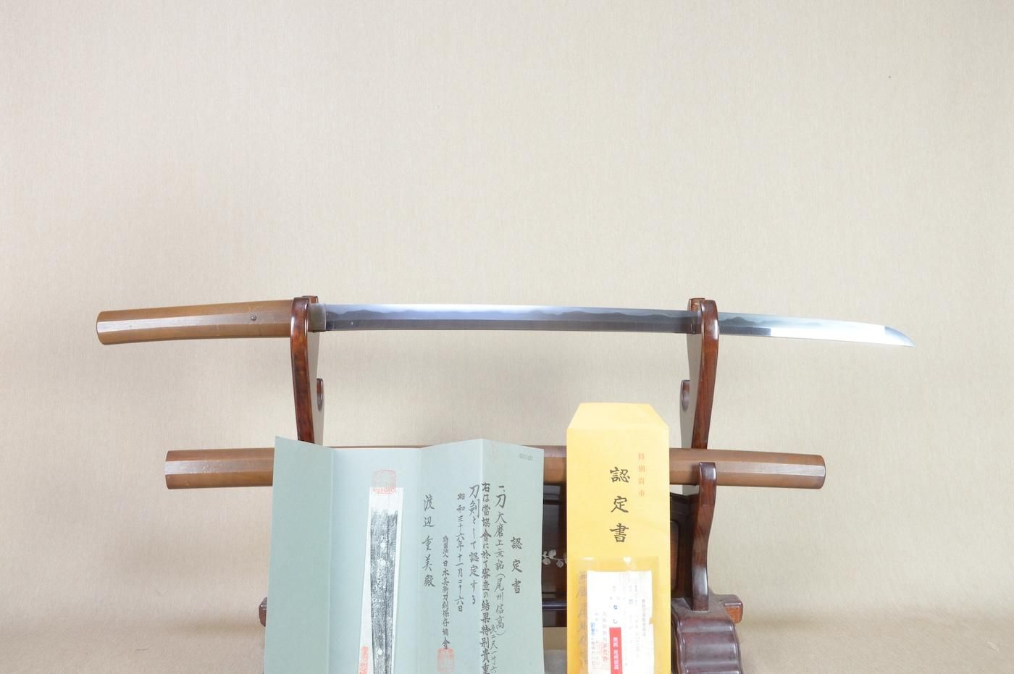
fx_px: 844
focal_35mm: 30
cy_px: 337
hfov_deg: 62.0
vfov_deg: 43.5
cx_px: 507
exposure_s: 1/1.6
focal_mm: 20
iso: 400
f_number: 11
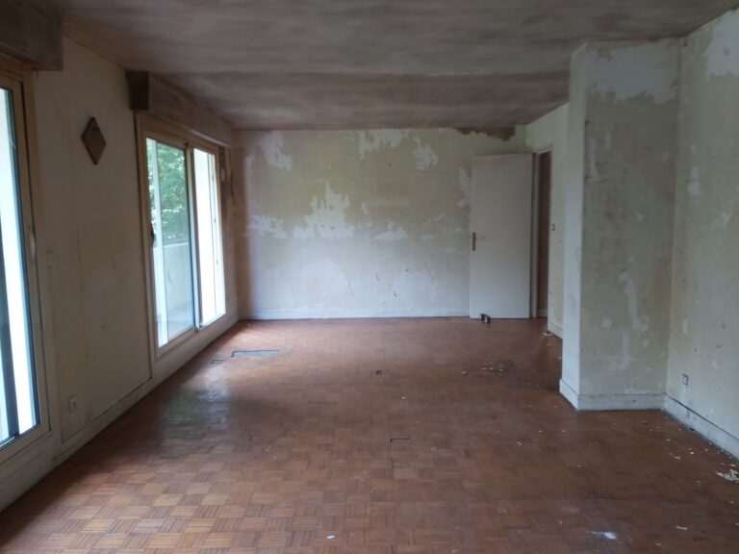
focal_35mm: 26
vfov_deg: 53.1
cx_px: 370
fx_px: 555
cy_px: 277
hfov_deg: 67.3
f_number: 1.7
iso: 80
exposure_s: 1/50
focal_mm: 3.92
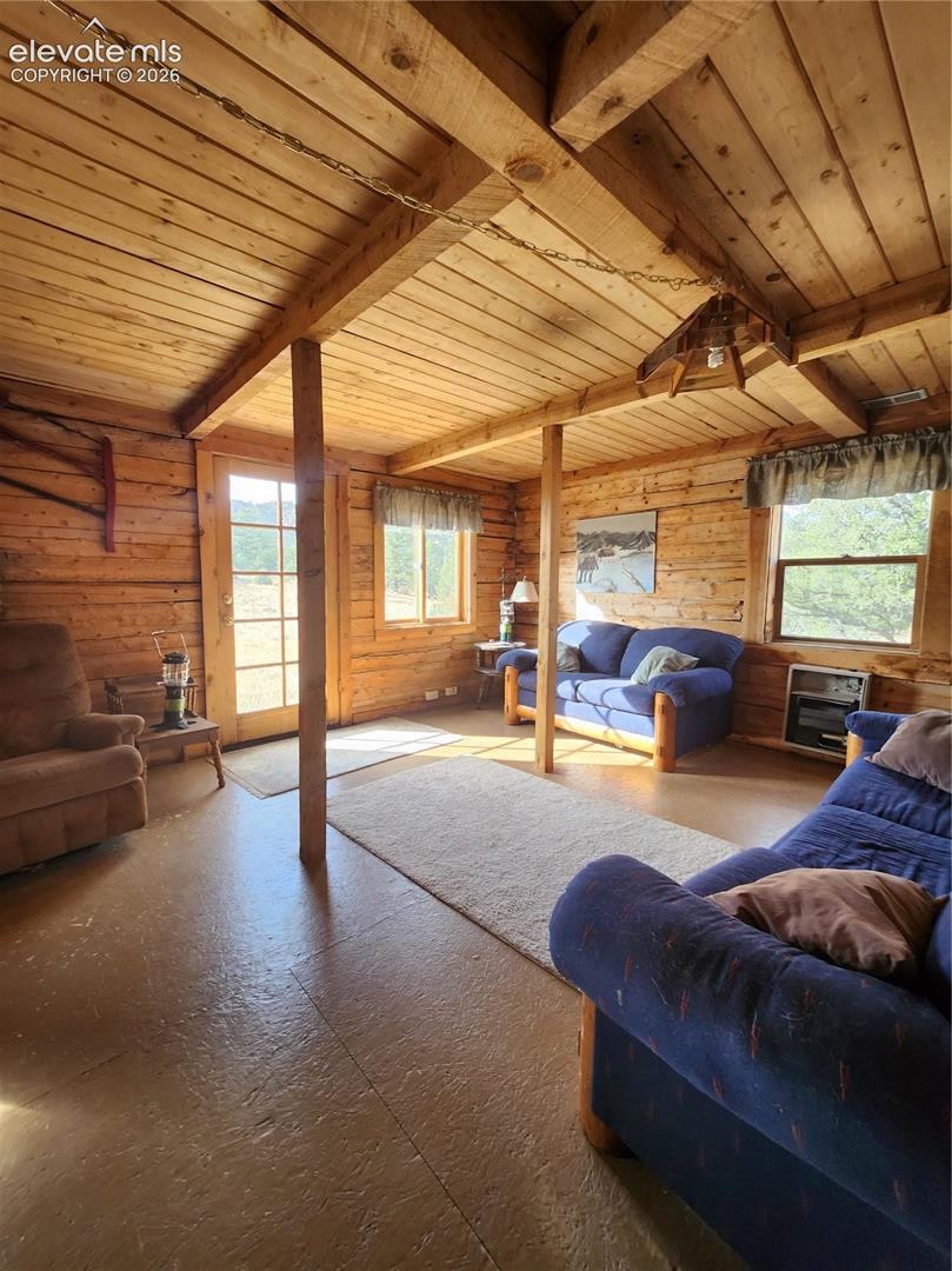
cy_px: 636
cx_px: 476
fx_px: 477
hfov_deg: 89.9
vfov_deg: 106.2
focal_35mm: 13
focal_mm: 1.74
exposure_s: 1/60
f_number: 2.2
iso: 80
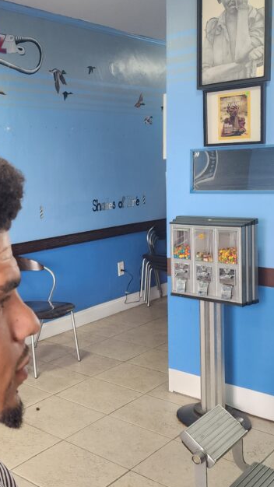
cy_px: 215
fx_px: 530
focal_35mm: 41
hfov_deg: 26.8
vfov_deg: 49.3
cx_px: -22
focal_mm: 6.4
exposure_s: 1/180
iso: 200
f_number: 1.8
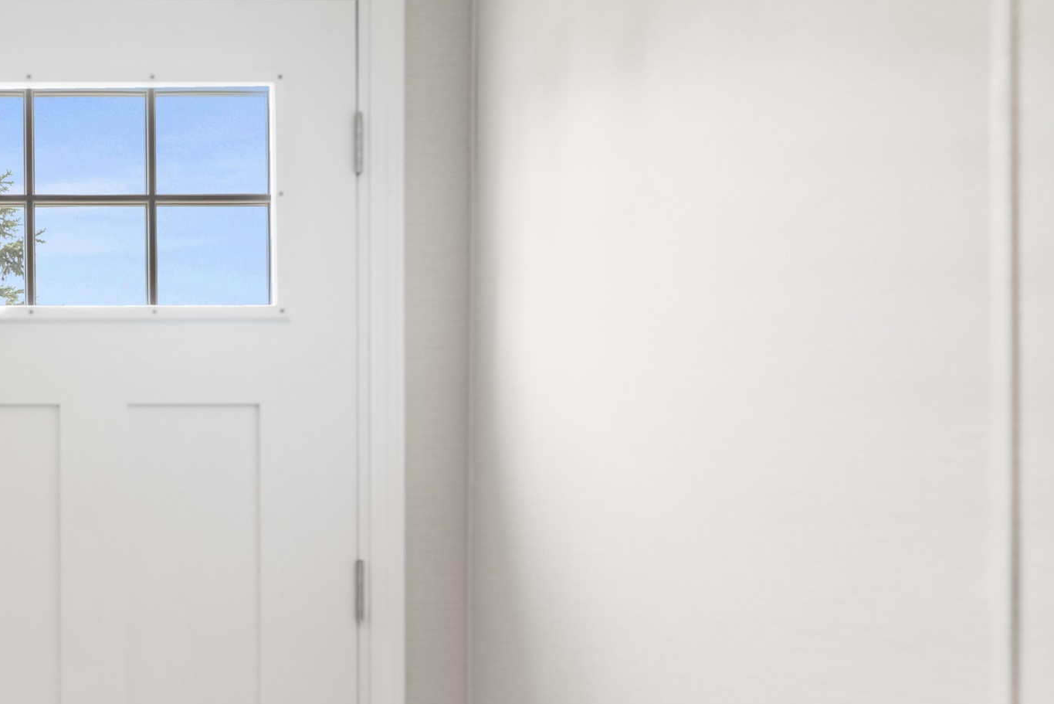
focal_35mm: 45
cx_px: -7
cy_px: 593
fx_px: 1318
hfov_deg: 38.5
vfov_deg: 29.0
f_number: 7.1
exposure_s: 1/3
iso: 100
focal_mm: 20
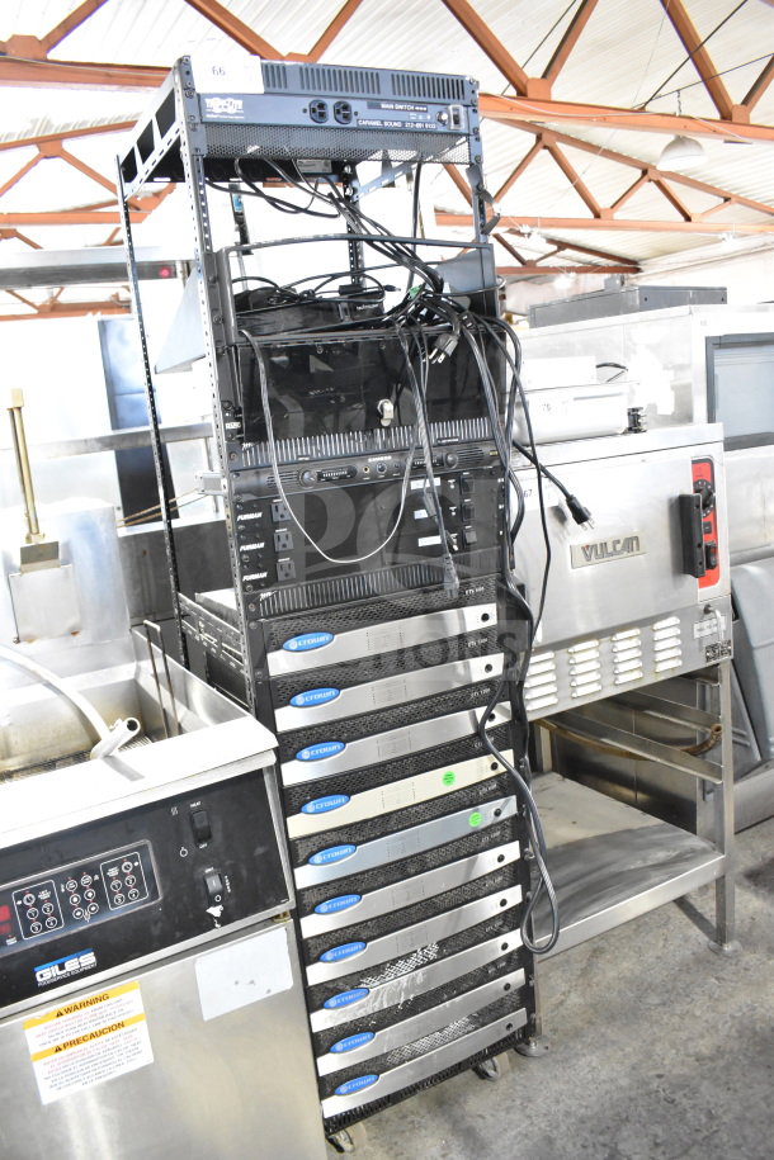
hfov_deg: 47.9
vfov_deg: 67.4
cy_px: 580
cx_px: 387
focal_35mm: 27
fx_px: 871
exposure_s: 1/80
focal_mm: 18
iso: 6400
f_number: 4.5
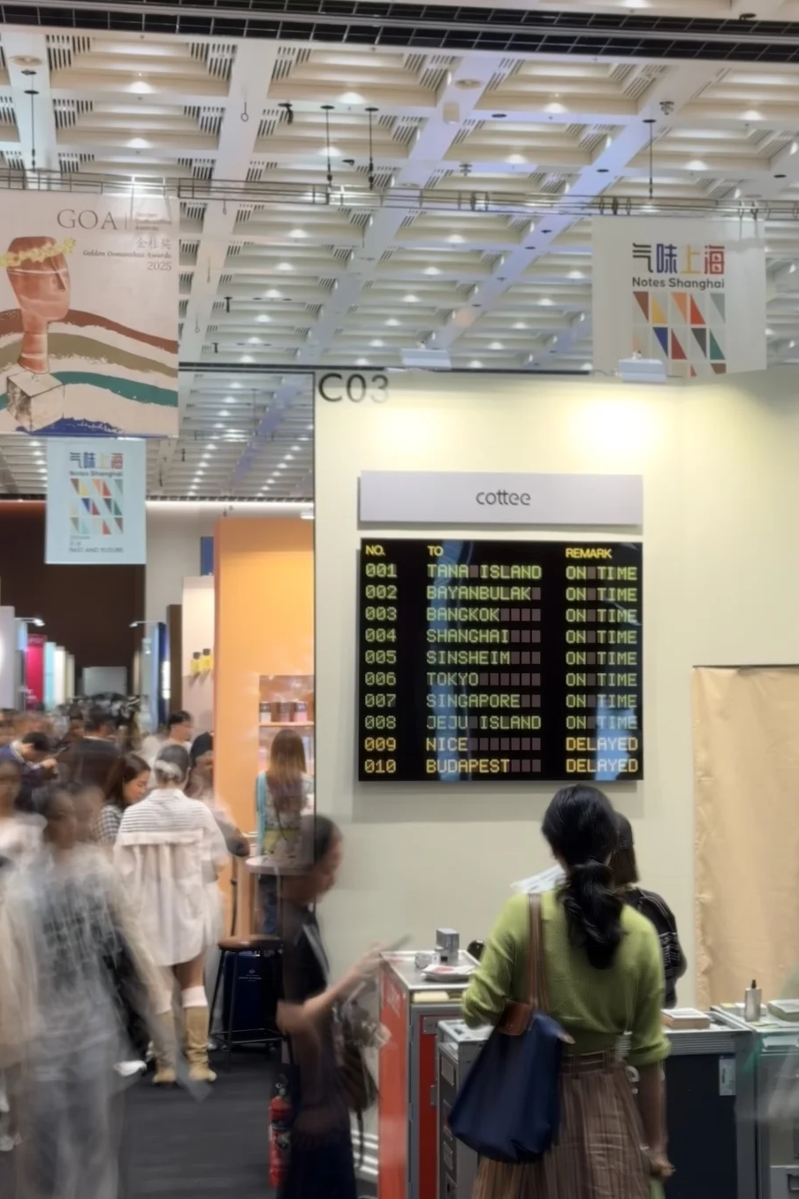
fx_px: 1764
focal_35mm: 53
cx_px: 473
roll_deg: +0.8
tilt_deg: +3.5
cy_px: 618
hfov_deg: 25.5
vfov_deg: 37.5
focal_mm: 6.76
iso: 100
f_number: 1.78
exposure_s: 1/100
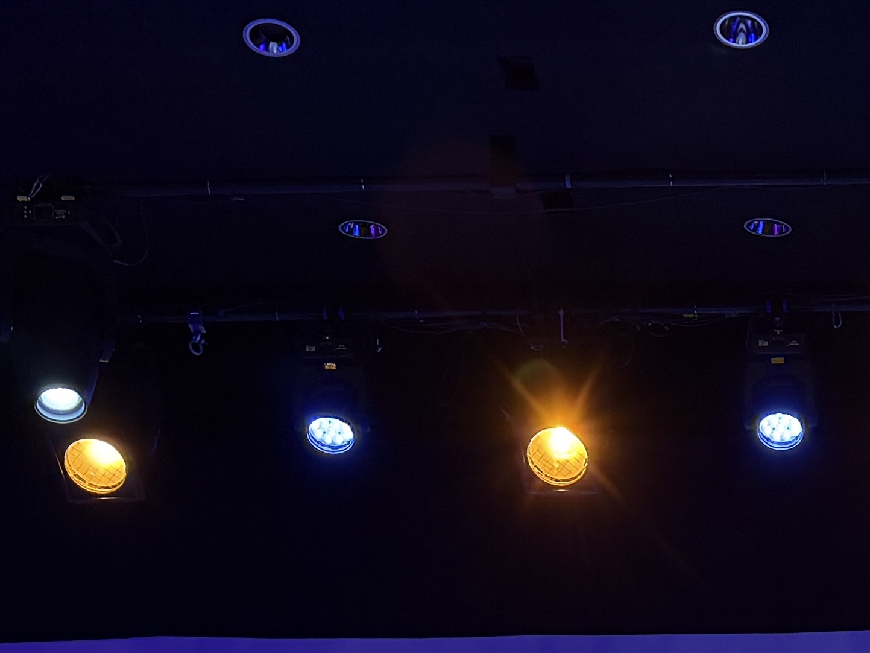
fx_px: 2387
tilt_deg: +6.0
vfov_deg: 13.8
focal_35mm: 95
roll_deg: +1.3
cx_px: 935
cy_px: 1203
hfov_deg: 19.8
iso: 160
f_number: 1.78
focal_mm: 6.76
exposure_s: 1/50
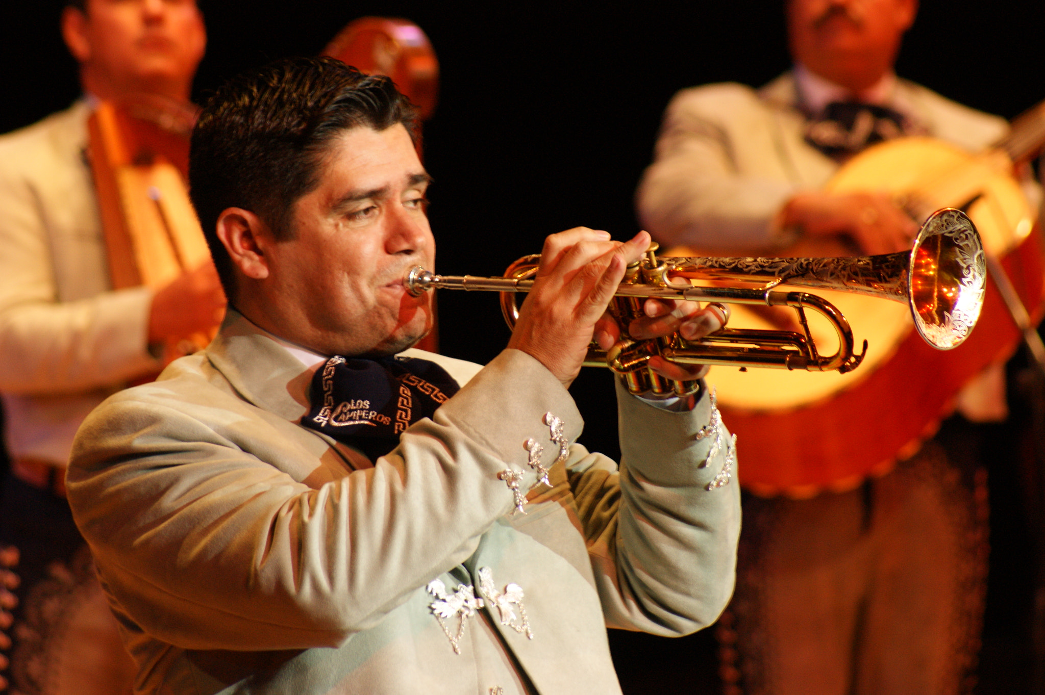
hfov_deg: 6.5
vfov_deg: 4.4
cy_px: 348
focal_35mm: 315
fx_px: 9138
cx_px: 522
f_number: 5.6
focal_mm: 210
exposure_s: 1/60
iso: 400
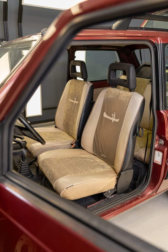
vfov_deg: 61.9
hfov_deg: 43.6
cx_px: 84
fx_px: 210
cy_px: 126
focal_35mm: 30
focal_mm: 30
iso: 250
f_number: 2.8
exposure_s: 1/80
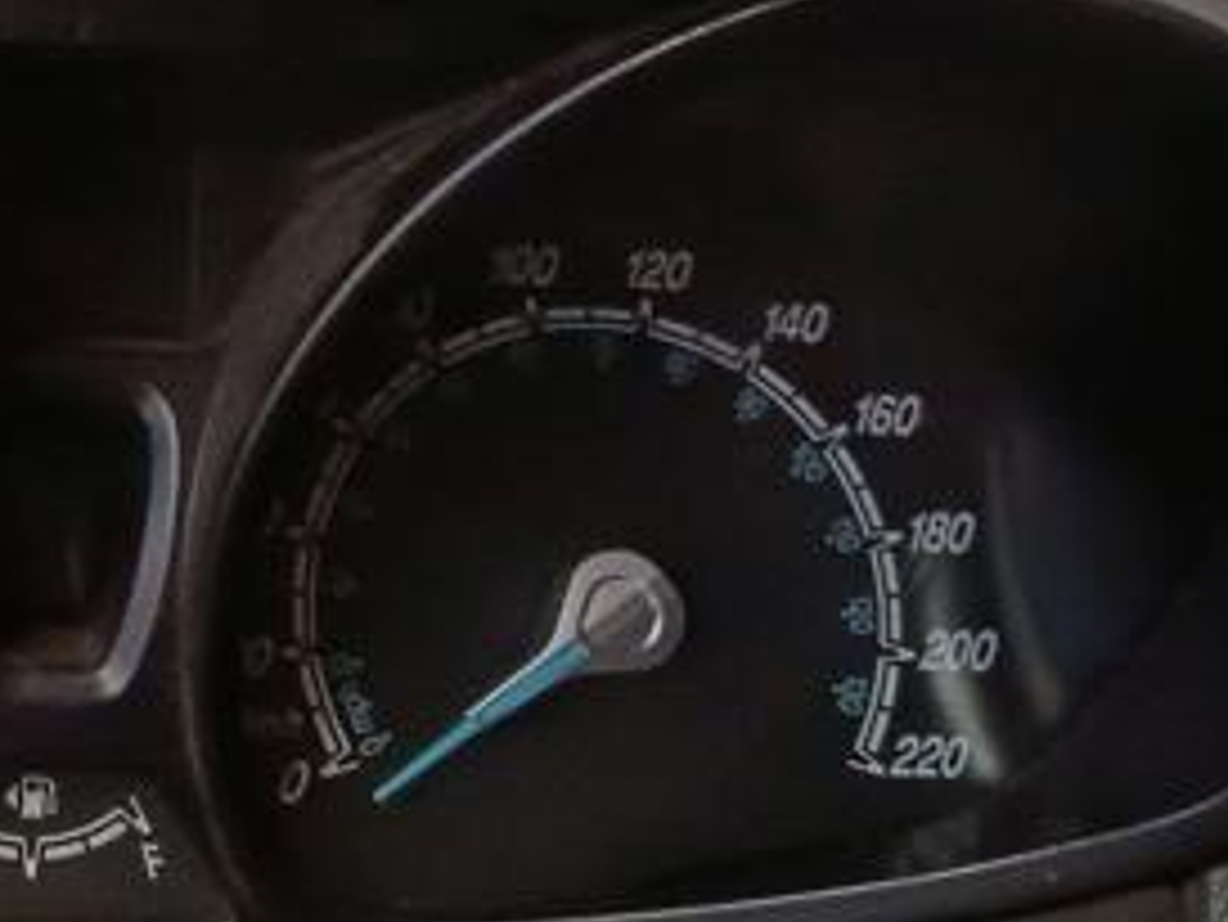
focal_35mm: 61
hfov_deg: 29.4
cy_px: 202
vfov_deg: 23.7
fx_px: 2165
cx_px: -22
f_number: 1.8
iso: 3746
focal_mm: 4.81
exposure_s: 1/30
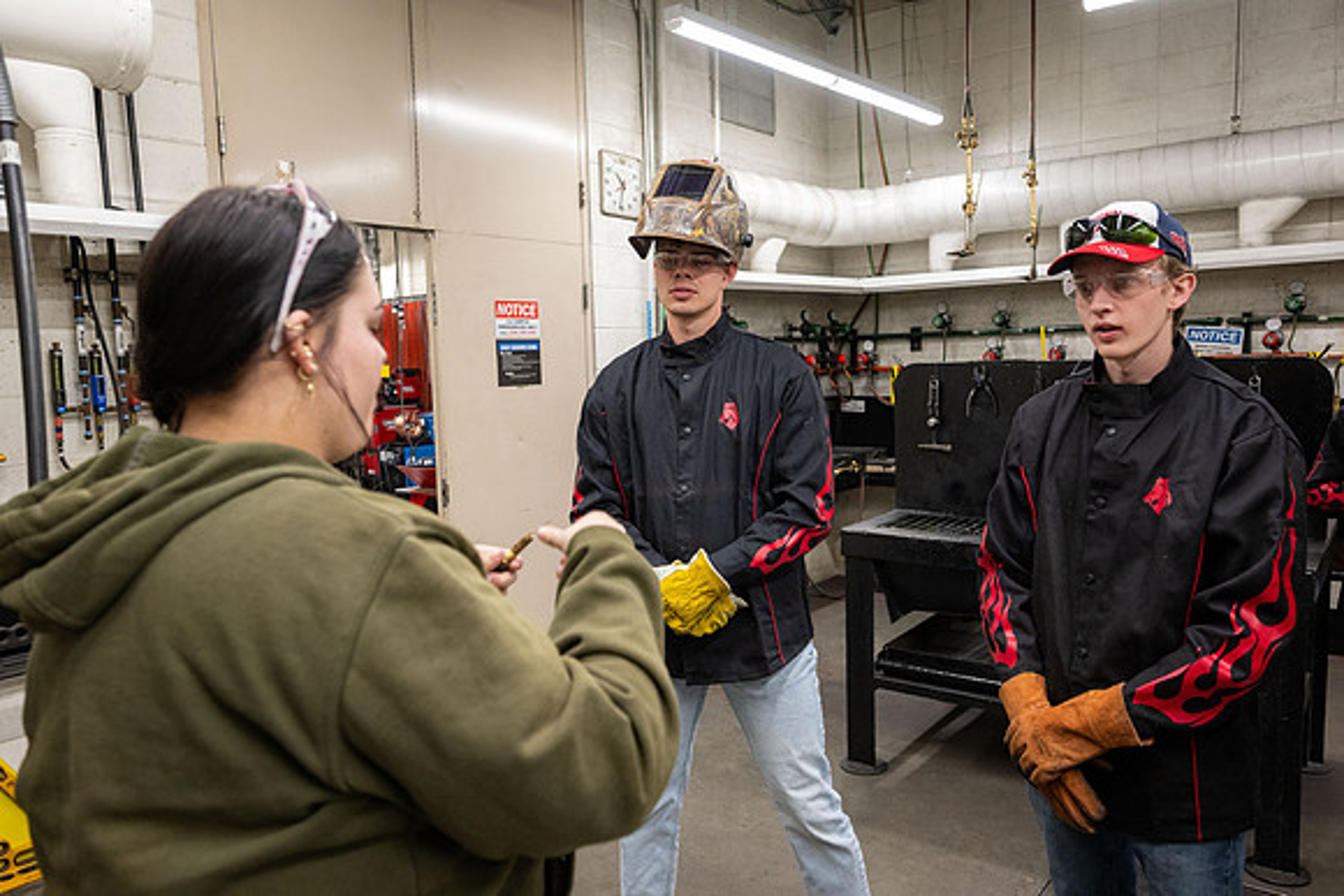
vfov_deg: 50.4
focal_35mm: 26
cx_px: 672
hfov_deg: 70.4
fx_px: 952
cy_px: 448
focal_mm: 25.5
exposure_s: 1/200
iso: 2000
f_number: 4
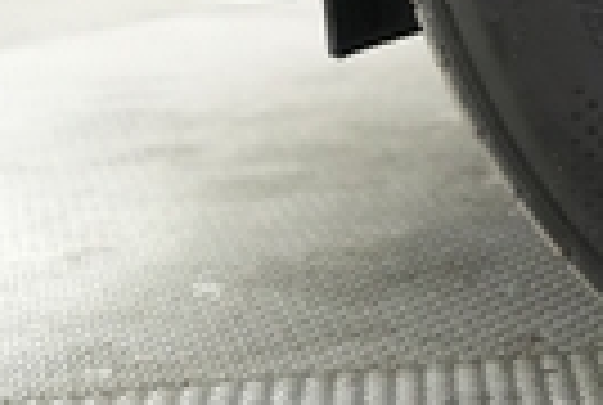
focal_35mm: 119
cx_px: 1138
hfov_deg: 14.7
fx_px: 1998
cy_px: -234
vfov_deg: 11.1
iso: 5000
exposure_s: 1/160
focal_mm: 25
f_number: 2.8
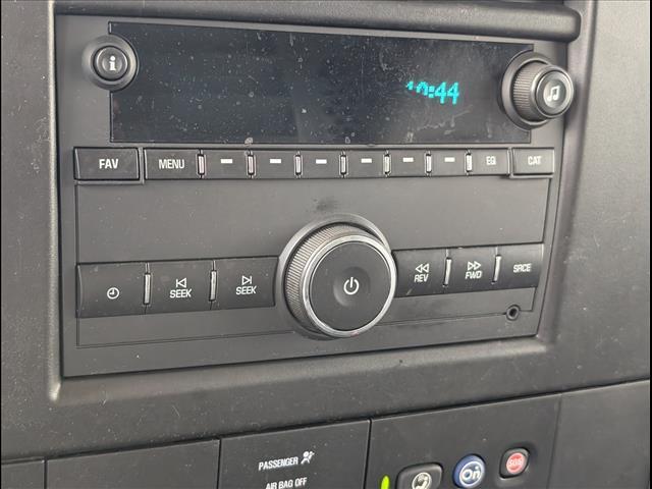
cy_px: 244
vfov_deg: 29.7
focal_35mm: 49
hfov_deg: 38.9
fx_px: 923
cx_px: 326
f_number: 1.68
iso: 638
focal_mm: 6.9
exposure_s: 1/312
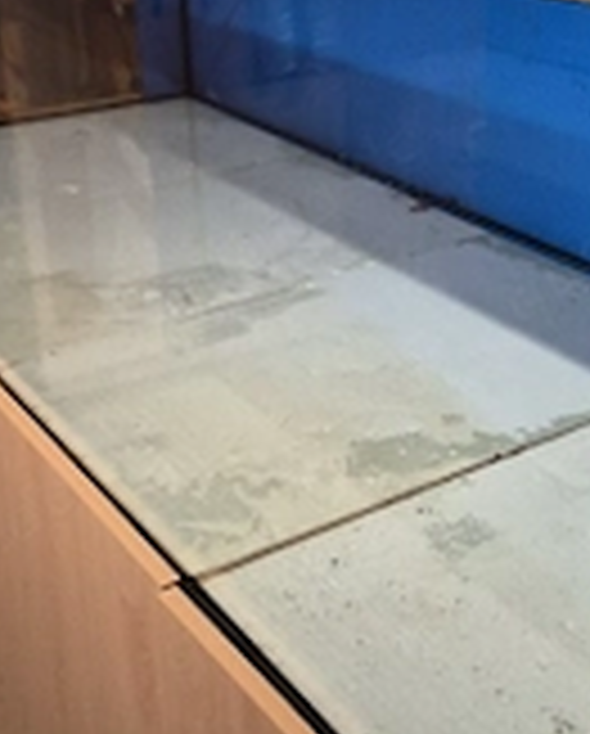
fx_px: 1197
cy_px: 270
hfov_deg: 27.5
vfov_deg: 33.9
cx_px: 387
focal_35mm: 55
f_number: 1.8
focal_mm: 5.4
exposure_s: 1/100
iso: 400
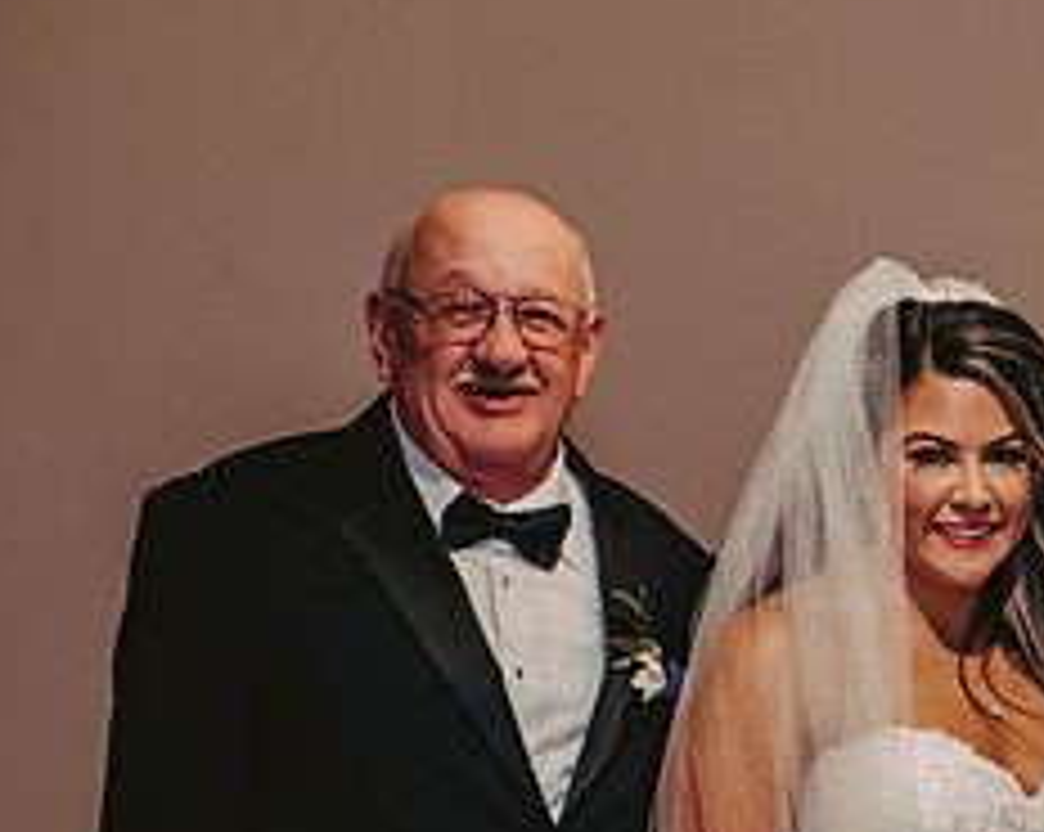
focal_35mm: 191
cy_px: 653
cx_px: 1119
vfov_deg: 8.1
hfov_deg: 10.0
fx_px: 5894
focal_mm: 75
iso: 1250
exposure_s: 1/60
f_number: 3.2
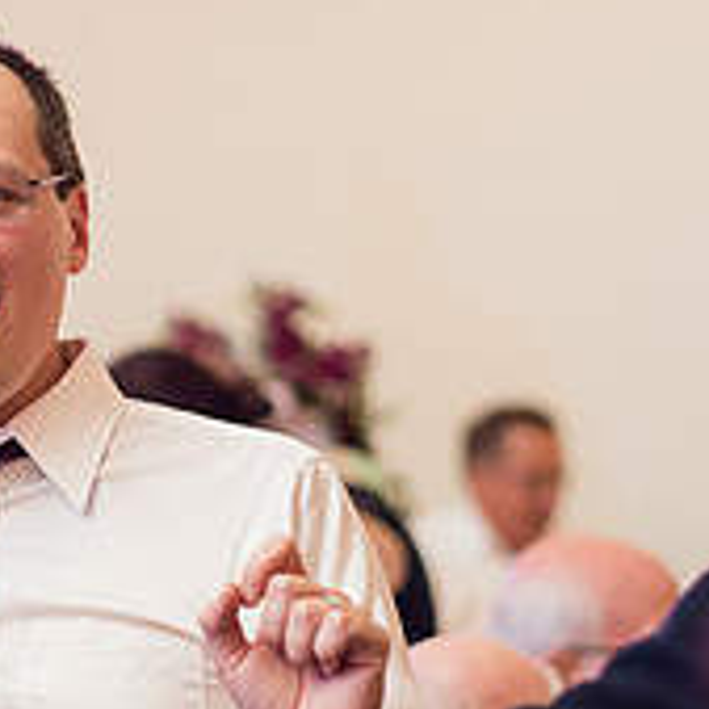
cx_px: -46
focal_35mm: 169
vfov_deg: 10.3
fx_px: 3916
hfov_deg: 10.2
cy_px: 254
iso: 1000
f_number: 2
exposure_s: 1/200
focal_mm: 58
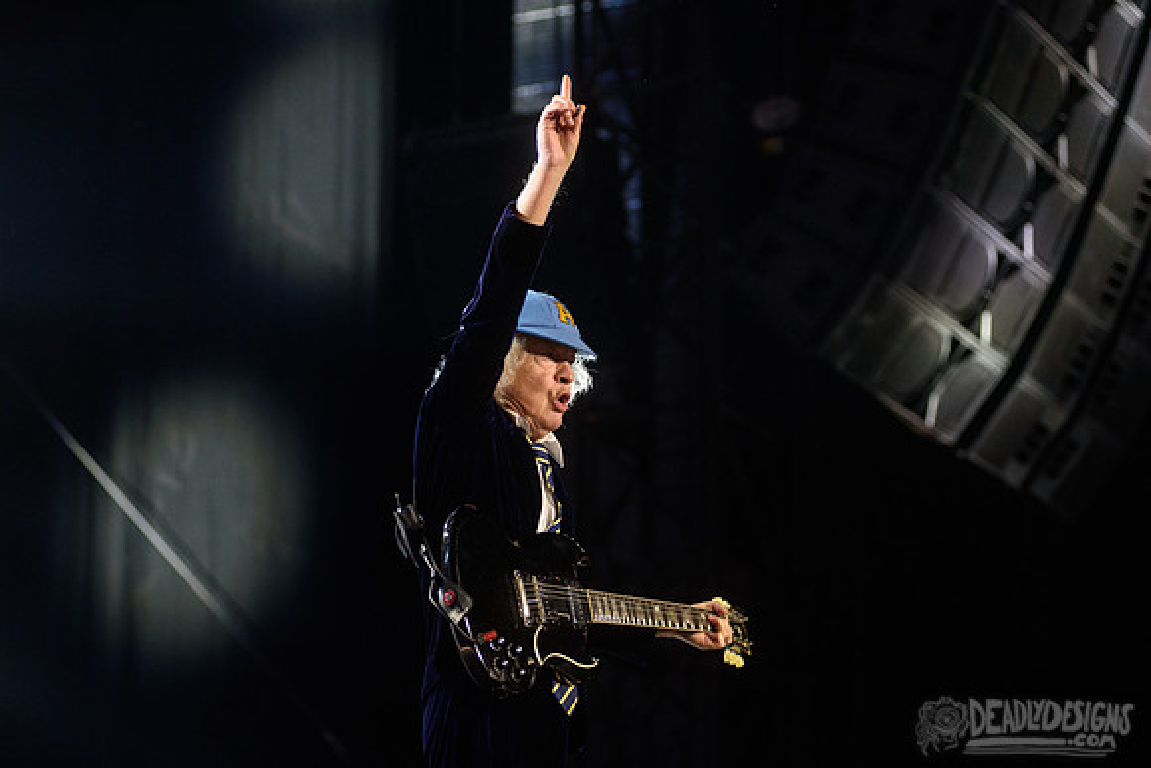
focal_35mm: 99
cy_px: 441
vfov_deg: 13.8
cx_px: 554
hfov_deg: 20.5
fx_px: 3178
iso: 2500
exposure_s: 1/500
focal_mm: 86
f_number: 4
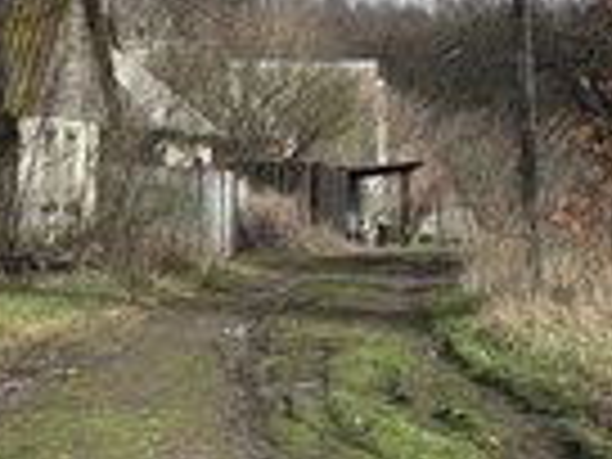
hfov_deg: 14.0
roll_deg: -0.2
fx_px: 2493
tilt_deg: +1.3
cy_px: 166
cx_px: 180
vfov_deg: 10.5
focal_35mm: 141
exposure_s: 1/3096
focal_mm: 6.76
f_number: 1.78
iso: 64
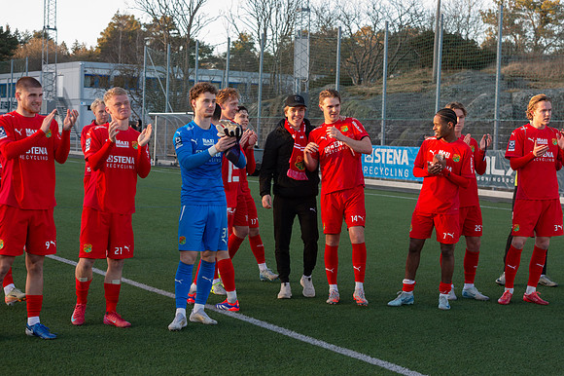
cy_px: 188
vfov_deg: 19.4
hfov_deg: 28.9
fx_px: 1096
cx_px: 282
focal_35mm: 70
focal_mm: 70
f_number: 6.3
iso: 2000
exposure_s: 1/500
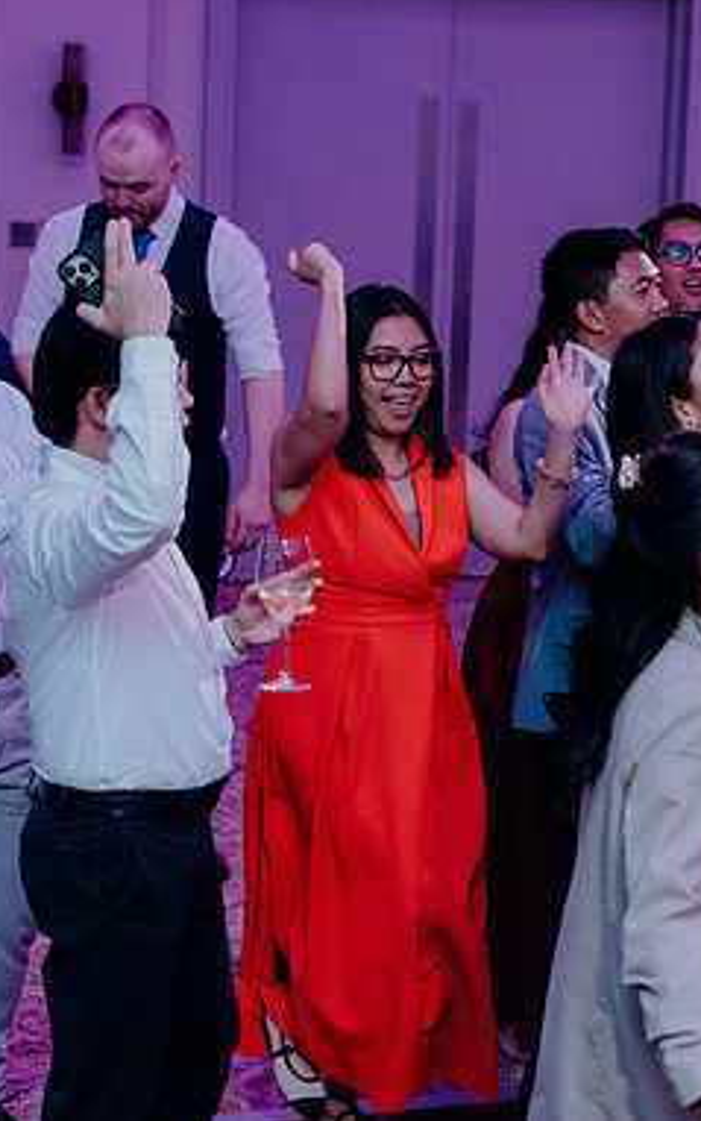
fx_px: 3024
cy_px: 556
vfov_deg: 21.0
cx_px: 458
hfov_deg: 13.2
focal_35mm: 99
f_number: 3.5
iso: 3200
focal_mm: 64
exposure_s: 1/160
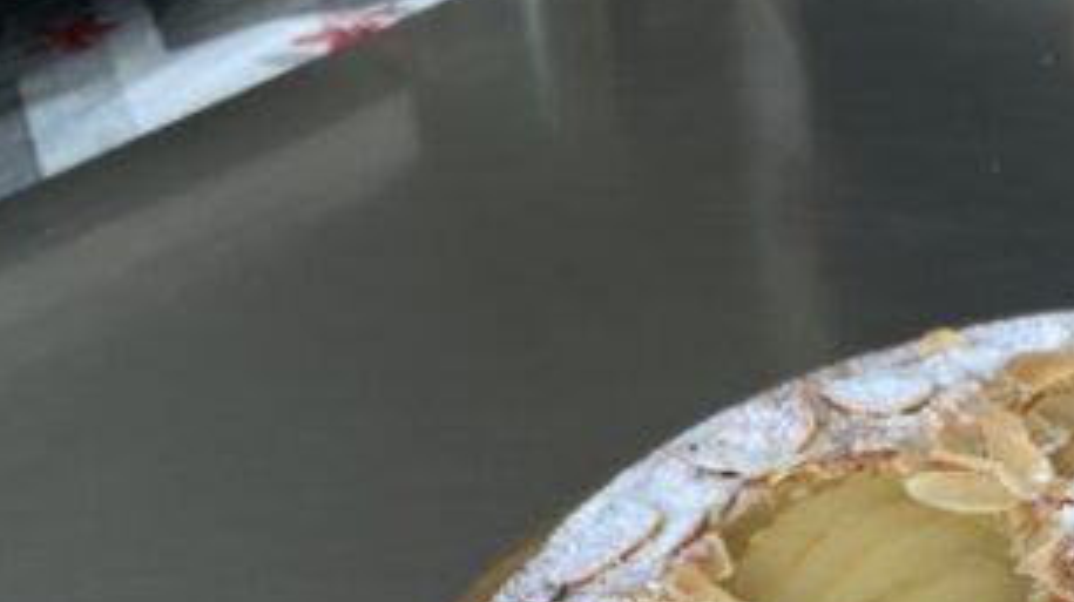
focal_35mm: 62
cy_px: 855
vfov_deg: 17.7
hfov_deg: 31.8
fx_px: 1764
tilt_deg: -46.6
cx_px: 1023
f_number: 1.8
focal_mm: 4.25
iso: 125
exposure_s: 1/121
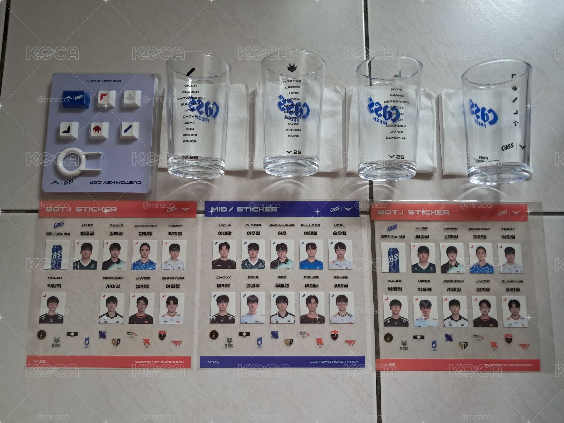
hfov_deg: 65.3
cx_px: 282
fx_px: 440
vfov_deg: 51.4
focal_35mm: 27
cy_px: 212
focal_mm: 4
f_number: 1.8
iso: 640
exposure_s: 1/25
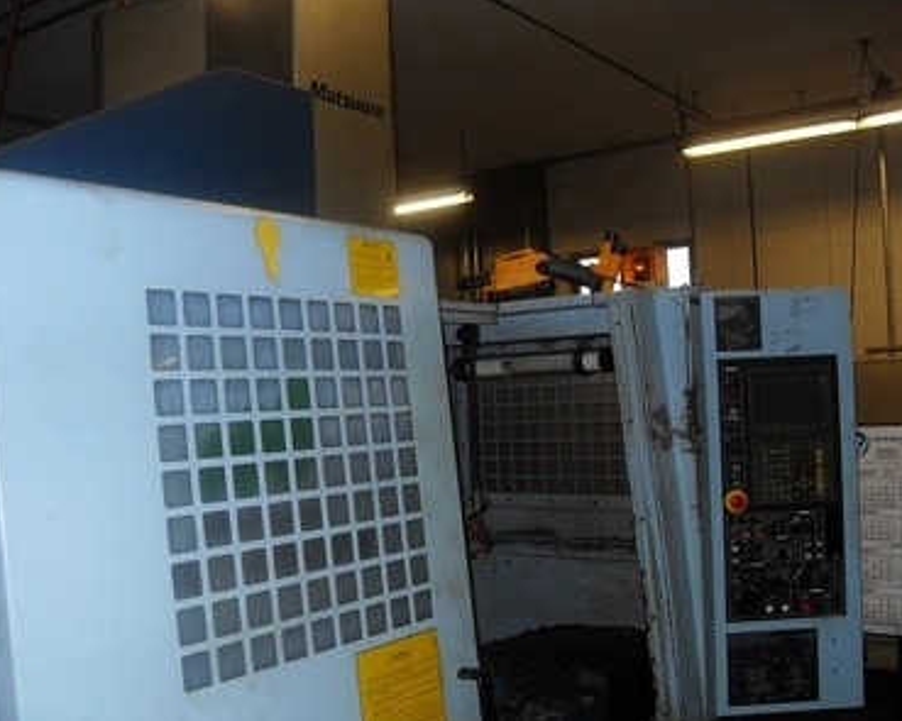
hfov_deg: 50.2
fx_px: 961
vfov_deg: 41.1
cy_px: 359
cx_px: 418
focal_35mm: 36
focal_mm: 6.3
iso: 100
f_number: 2.8
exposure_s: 1/45
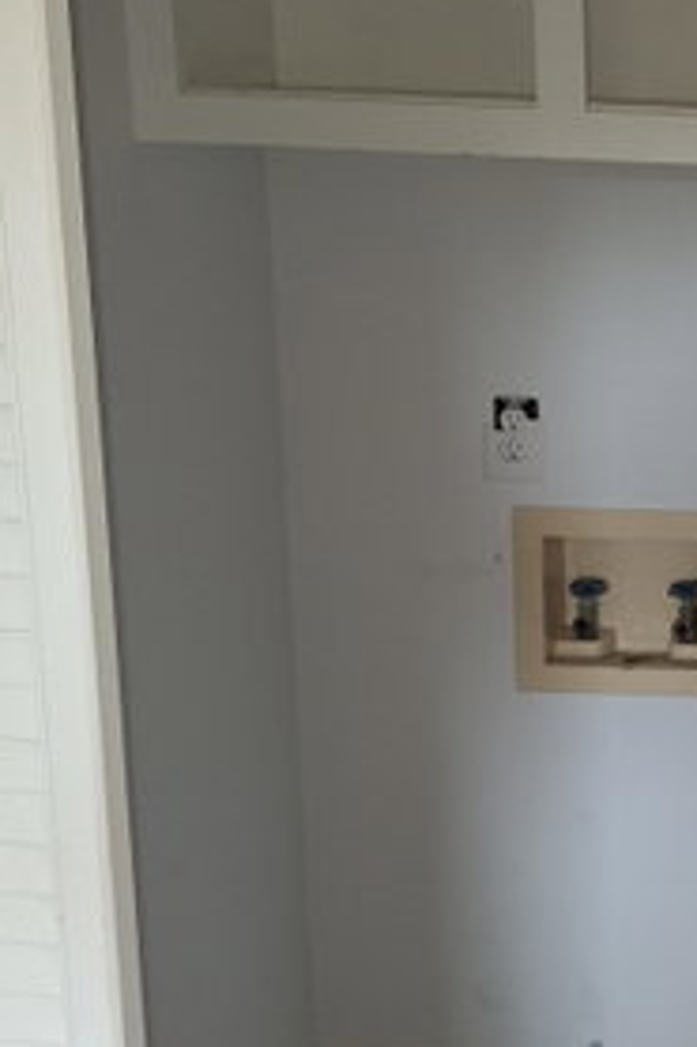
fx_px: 1599
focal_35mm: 55
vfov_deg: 36.2
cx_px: 902
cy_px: 463
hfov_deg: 22.1
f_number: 1.8
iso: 80
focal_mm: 5.54
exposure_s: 1/40
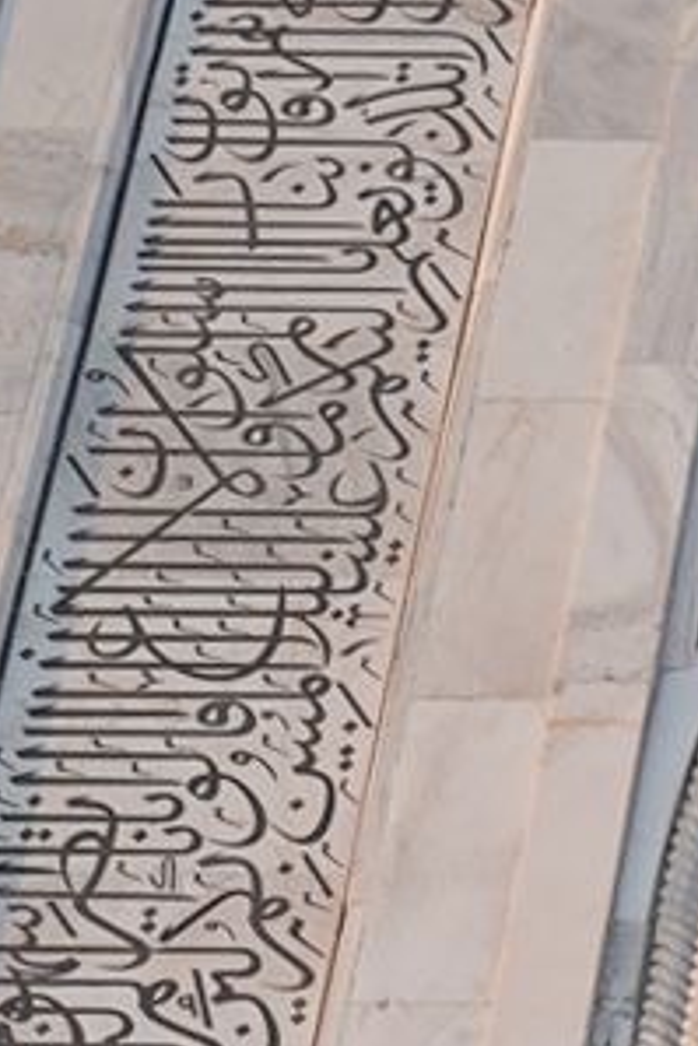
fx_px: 4677
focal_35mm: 161
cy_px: 2036
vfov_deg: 11.6
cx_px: 2196
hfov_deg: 7.4
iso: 100
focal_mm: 24
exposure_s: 1/100
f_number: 7.1
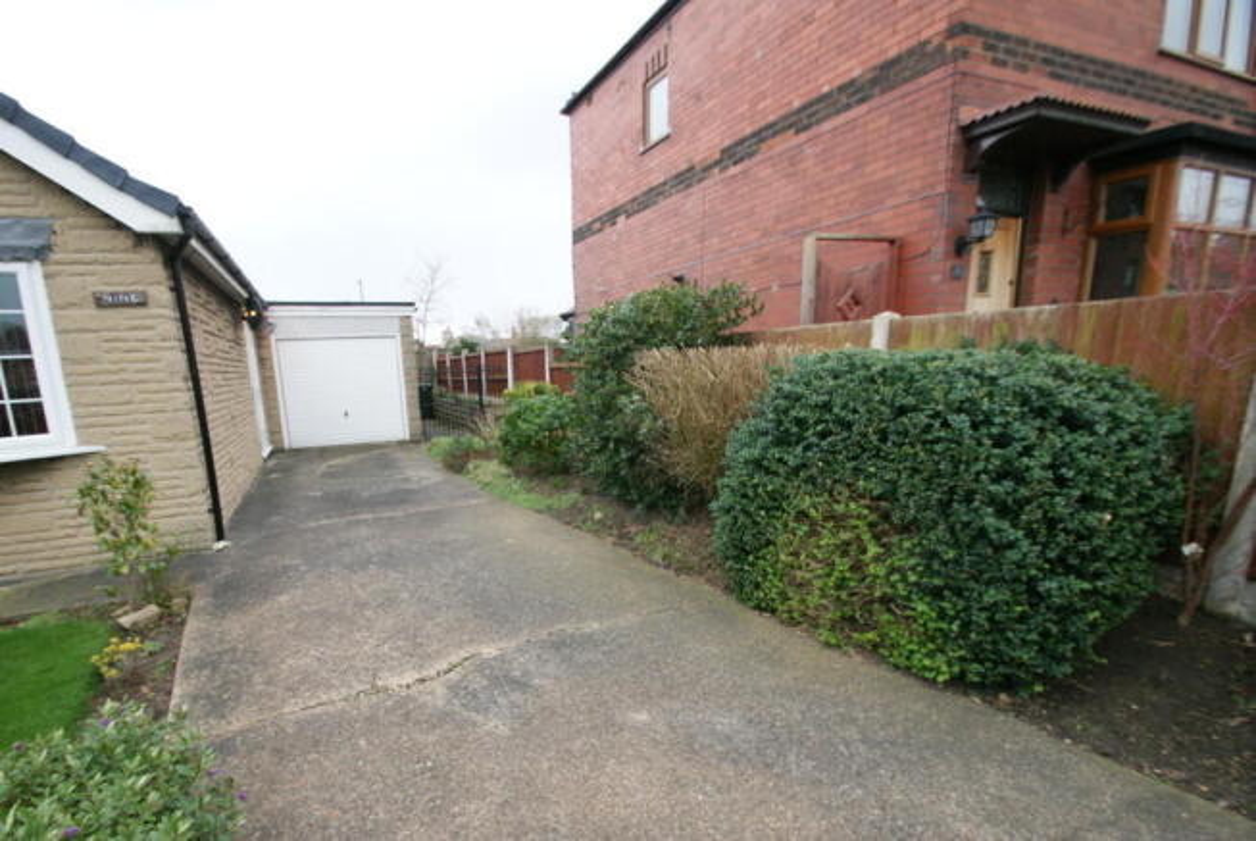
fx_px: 576
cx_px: 628
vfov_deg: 72.2
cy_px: 420
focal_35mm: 16
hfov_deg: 94.9
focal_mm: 11
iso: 400
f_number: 5.6
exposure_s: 1/60
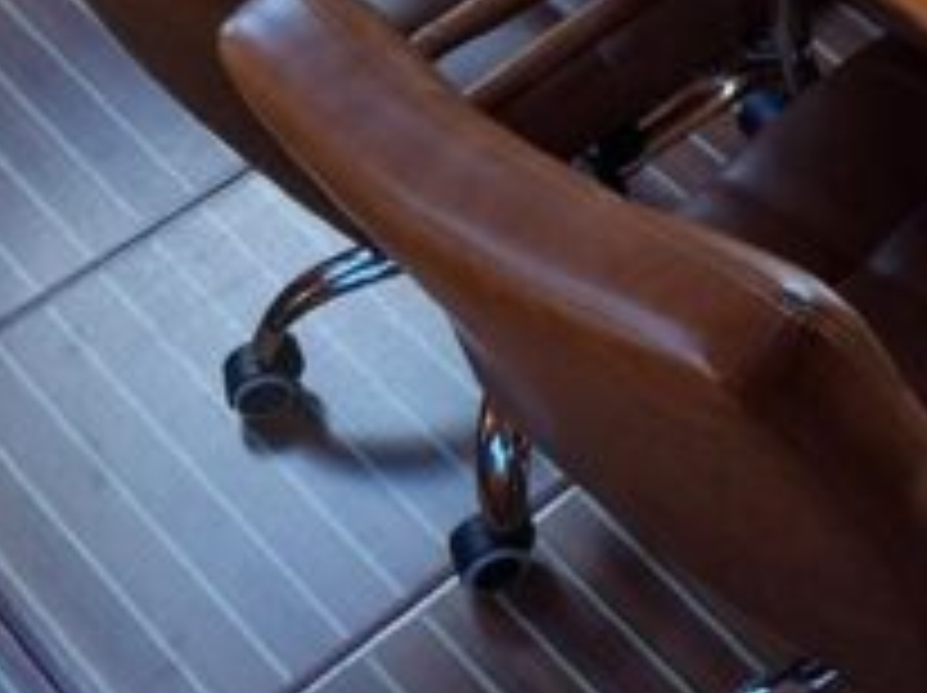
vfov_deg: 13.6
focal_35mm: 101
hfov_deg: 17.3
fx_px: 2702
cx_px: 1431
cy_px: -392
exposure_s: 1/100
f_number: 1.8
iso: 40
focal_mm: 4
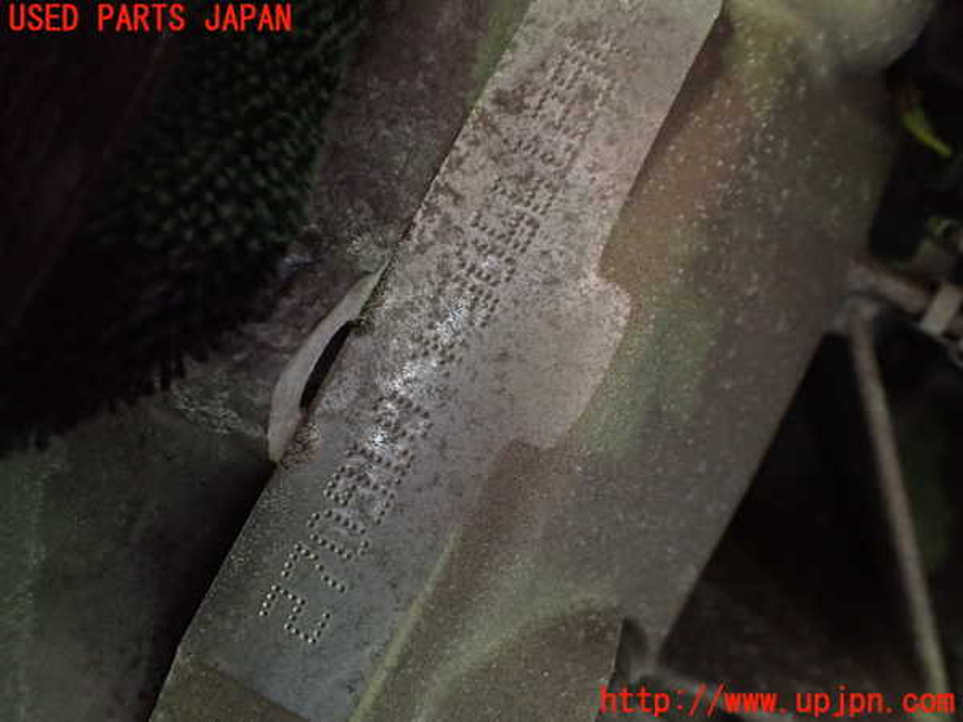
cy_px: 361
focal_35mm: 30
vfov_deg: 46.8
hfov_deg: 60.0
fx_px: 835
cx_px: 482
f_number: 2.3
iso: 800
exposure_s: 1/30
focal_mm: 5.4
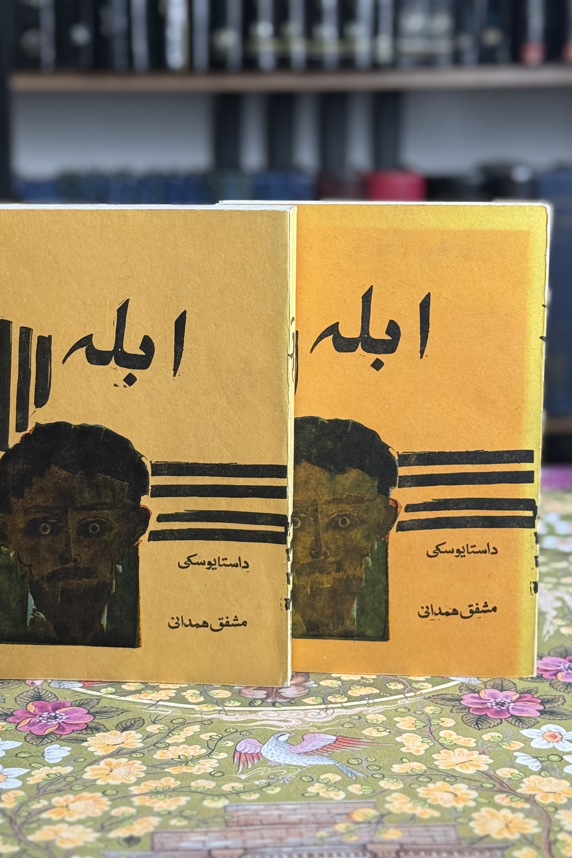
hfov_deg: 19.2
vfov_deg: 28.4
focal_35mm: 71
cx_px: 225
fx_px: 1692
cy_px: 360
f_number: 1.78
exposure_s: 1/100
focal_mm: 6.76
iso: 80
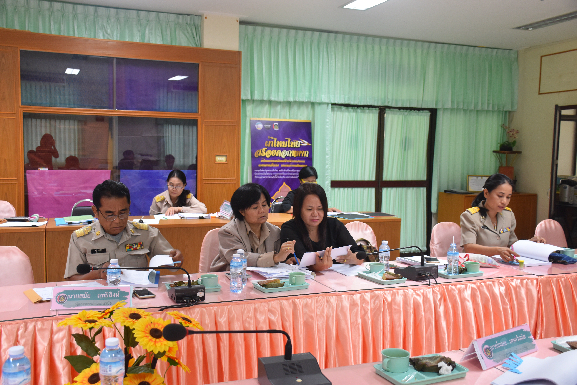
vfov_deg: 36.9
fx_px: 577
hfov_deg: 53.1
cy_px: 192
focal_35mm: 36
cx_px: 288
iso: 800
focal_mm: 24
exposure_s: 1/60
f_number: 3.8
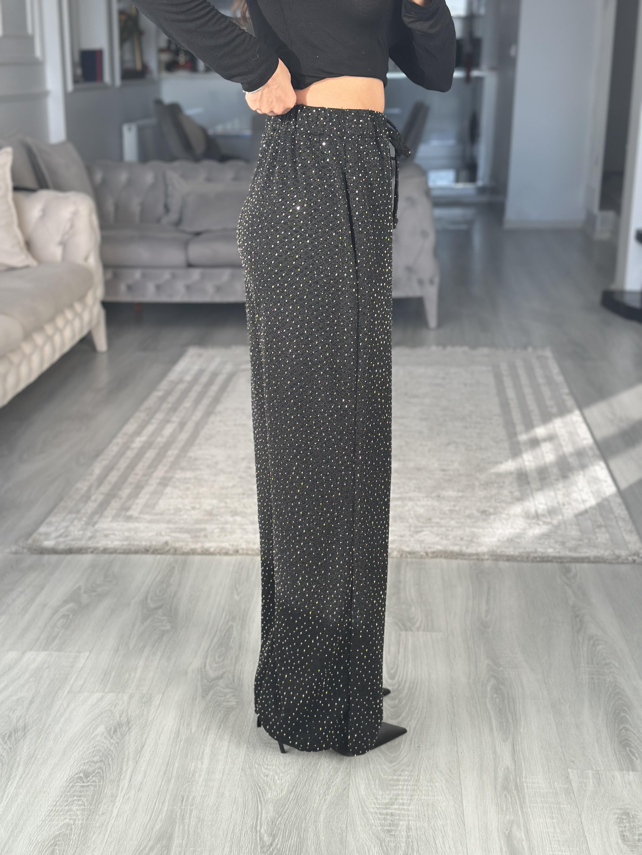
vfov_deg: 39.7
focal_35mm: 48
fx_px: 1187
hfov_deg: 30.3
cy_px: 428
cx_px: 321
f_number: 1.78
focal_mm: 6.86
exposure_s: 1/205
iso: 80
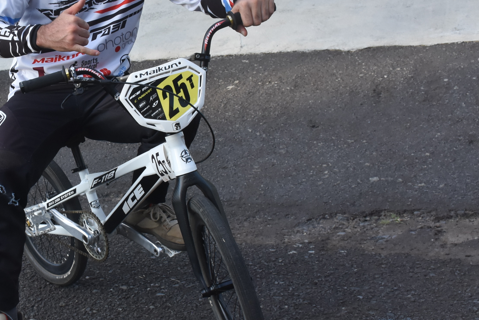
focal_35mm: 70
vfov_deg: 19.4
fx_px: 931
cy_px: 113
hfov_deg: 27.7
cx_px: 39
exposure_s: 1/320
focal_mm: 23
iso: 800
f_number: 9
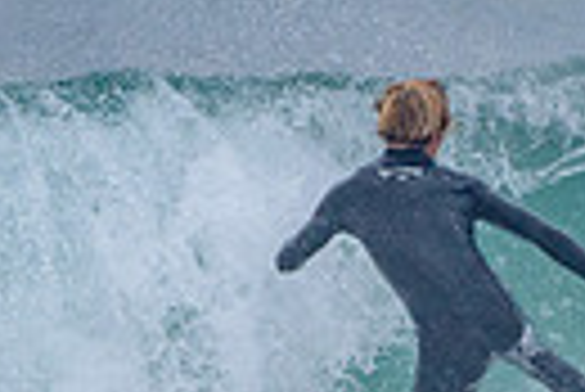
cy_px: 441
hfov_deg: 0.8
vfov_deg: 0.5
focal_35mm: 2726
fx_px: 44347
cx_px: 719
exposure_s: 1/2000
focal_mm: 500
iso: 1100
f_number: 5.6
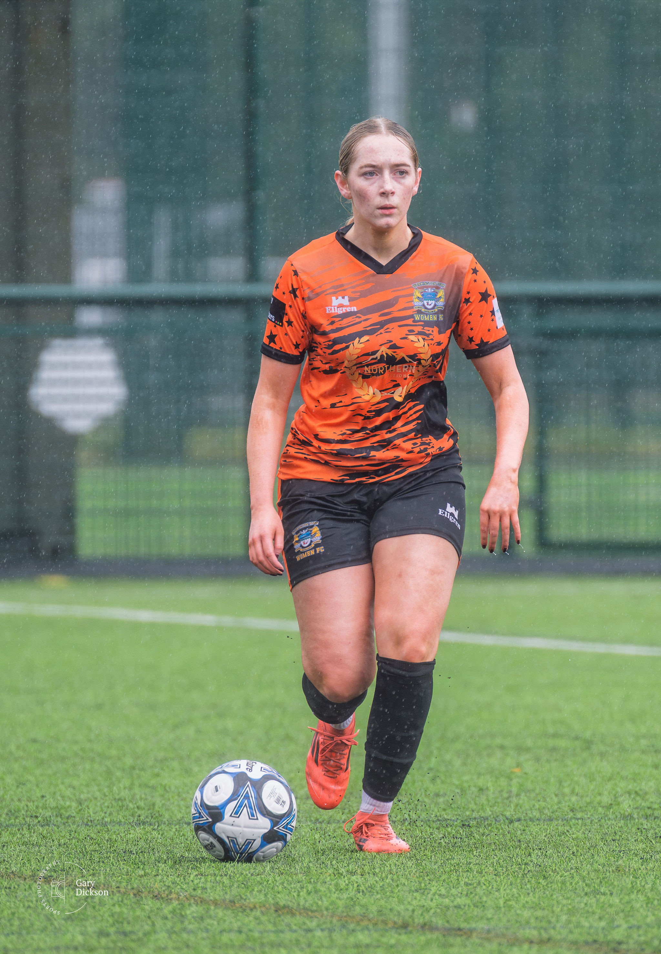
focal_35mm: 812
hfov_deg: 1.7
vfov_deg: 2.5
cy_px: 448
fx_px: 21780
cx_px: 436
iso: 720
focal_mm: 400
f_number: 5.6
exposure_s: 1/1000
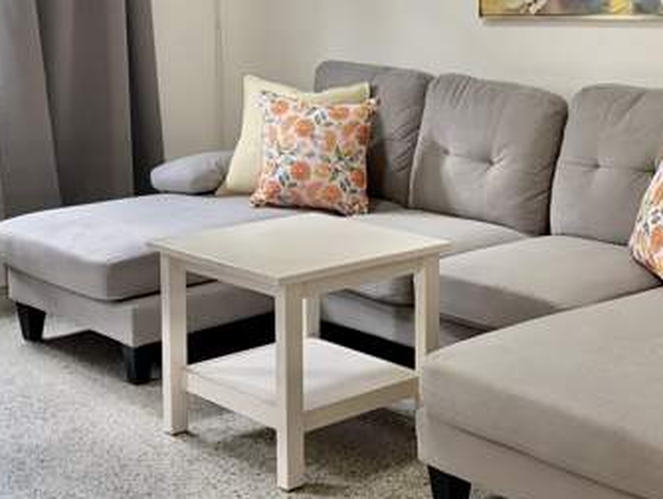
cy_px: 149
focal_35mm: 62
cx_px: 392
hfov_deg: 31.1
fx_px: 1189
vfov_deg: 23.5
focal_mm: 5.96
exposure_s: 1/120
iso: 160
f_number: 1.6
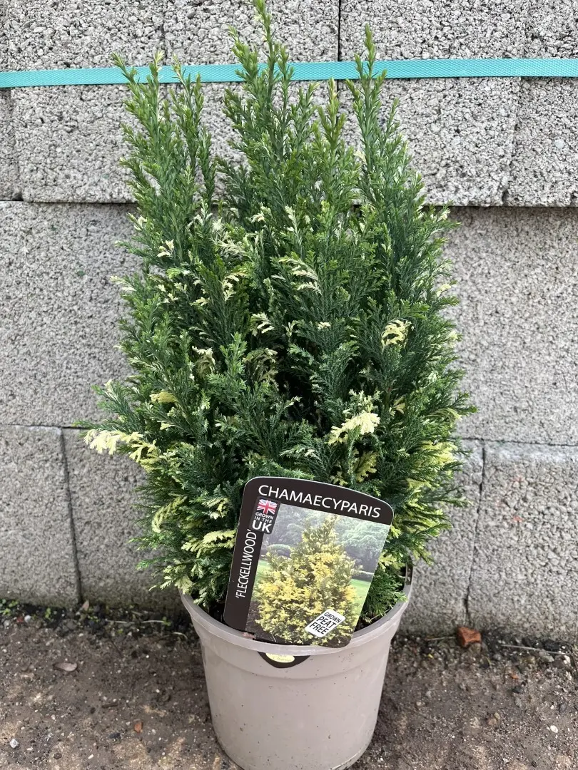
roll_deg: -0.2
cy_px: 385
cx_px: 289
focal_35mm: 26
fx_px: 579
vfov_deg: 67.3
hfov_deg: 53.1
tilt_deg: -18.1
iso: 40
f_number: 1.6
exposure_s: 1/260
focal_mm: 5.1
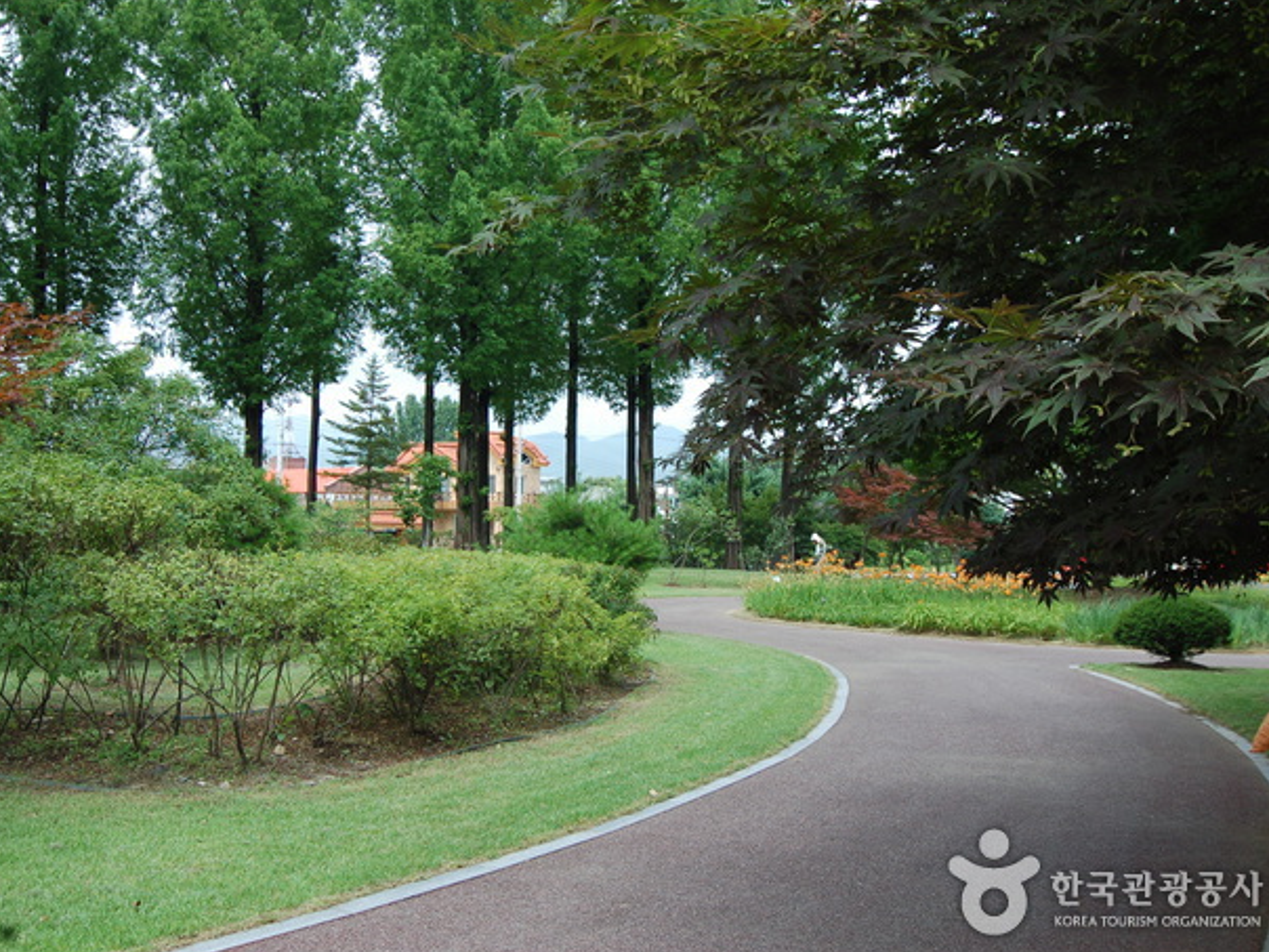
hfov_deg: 46.7
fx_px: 1466
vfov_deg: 36.0
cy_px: 476
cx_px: 560
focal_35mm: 40
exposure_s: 1/200
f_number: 7.1
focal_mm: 24
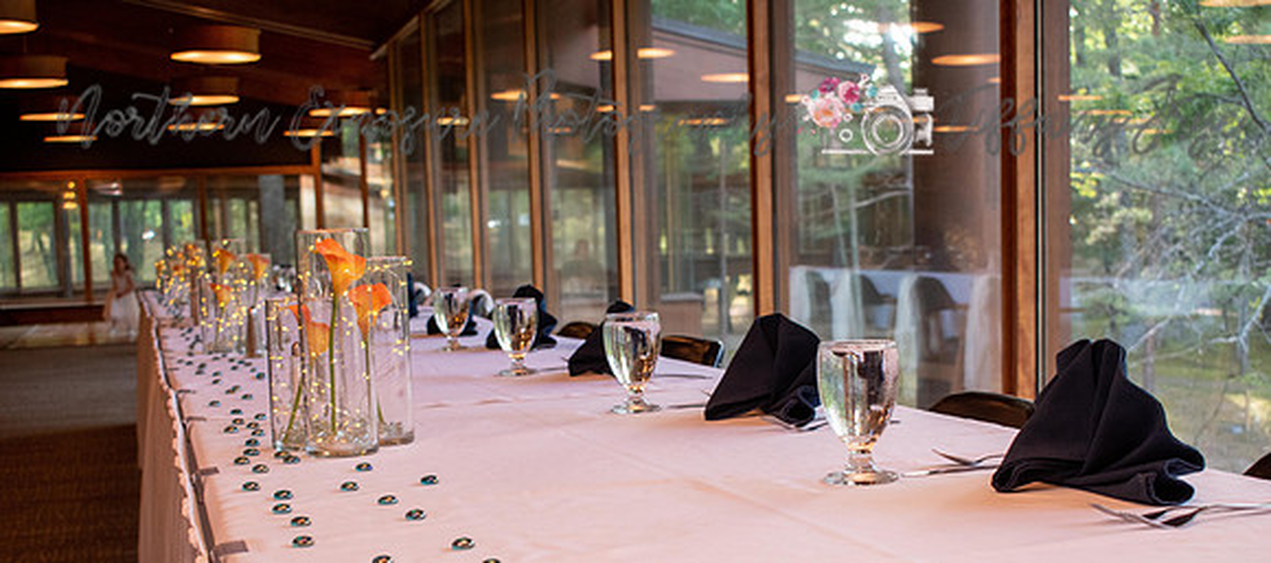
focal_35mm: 53
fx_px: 1695
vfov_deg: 18.7
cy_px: 424
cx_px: 636
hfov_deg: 41.1
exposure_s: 1/125
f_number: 5.6
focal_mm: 32
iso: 720
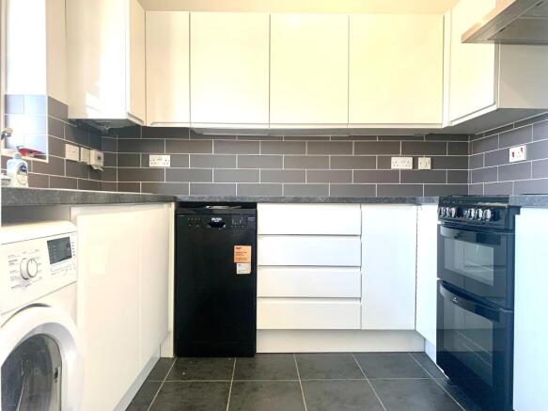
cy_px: 206
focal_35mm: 26
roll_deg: -0.4
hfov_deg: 67.3
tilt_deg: -2.7
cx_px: 274
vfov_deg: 53.0
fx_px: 412
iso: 100
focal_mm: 4.25
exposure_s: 1/82
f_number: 1.8
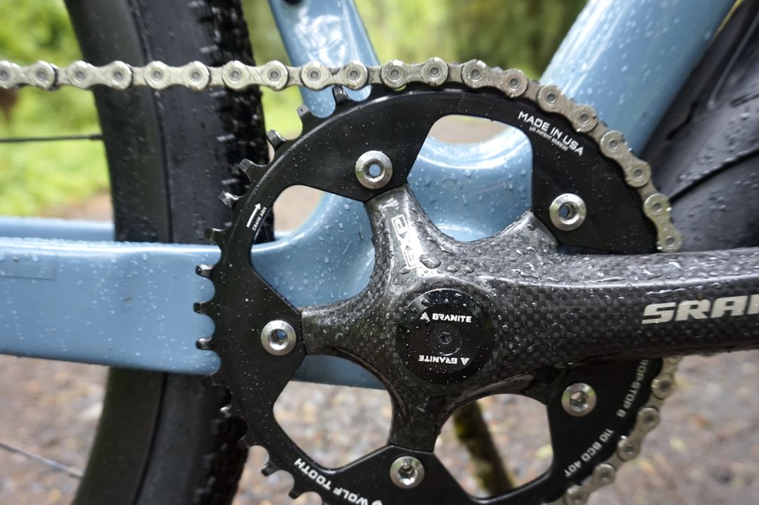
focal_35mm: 28
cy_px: 274
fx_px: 590
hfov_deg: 65.4
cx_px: 411
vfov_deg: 46.3
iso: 500
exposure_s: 1/160
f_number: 4
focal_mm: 16
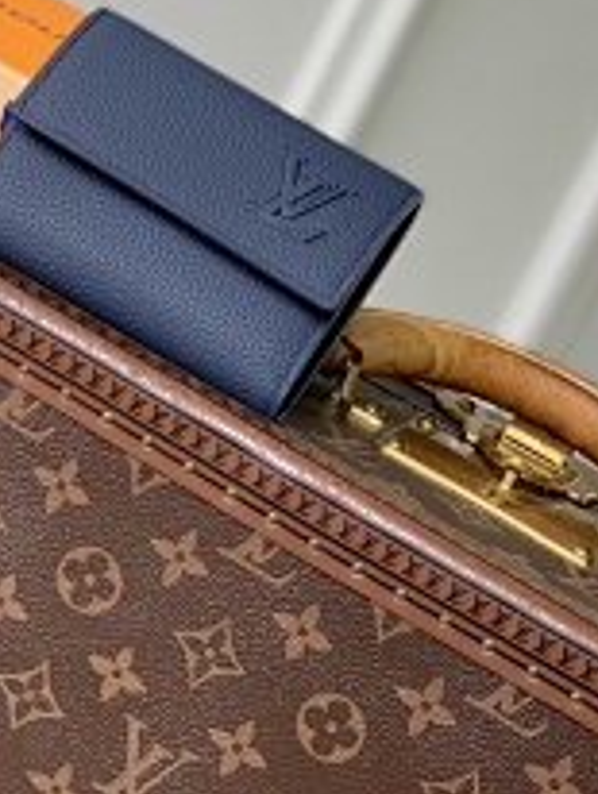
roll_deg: -26.2
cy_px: 285
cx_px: 98
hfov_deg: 11.7
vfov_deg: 15.6
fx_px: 2896
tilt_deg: -12.5
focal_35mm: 126
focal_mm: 6
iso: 20
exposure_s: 1/122
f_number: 2.4
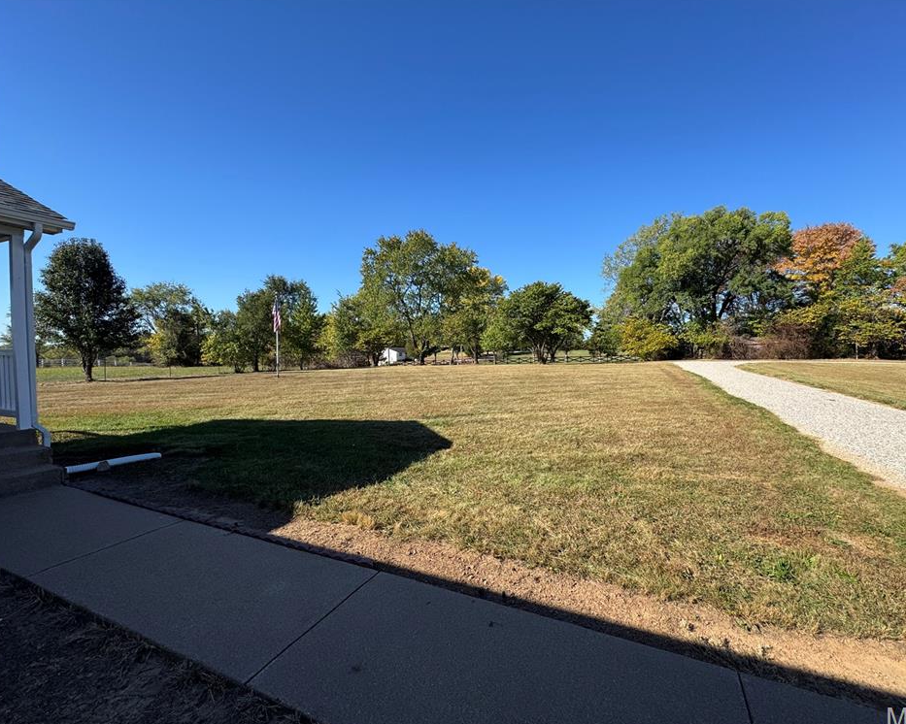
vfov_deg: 84.0
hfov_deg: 96.6
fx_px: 402
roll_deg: -0.1
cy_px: 366
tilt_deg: -1.9
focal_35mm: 15
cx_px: 487
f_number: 2.2
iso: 40
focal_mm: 2.22
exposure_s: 1/1160
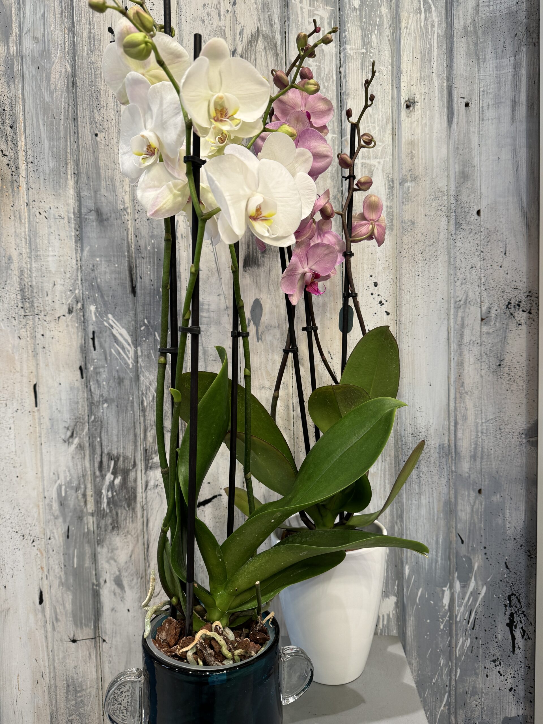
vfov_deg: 71.6
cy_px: 362
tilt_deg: -3.1
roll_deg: +1.6
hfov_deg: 56.8
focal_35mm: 24
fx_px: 502
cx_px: 272
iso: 125
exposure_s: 1/50
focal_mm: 6.86
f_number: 1.78
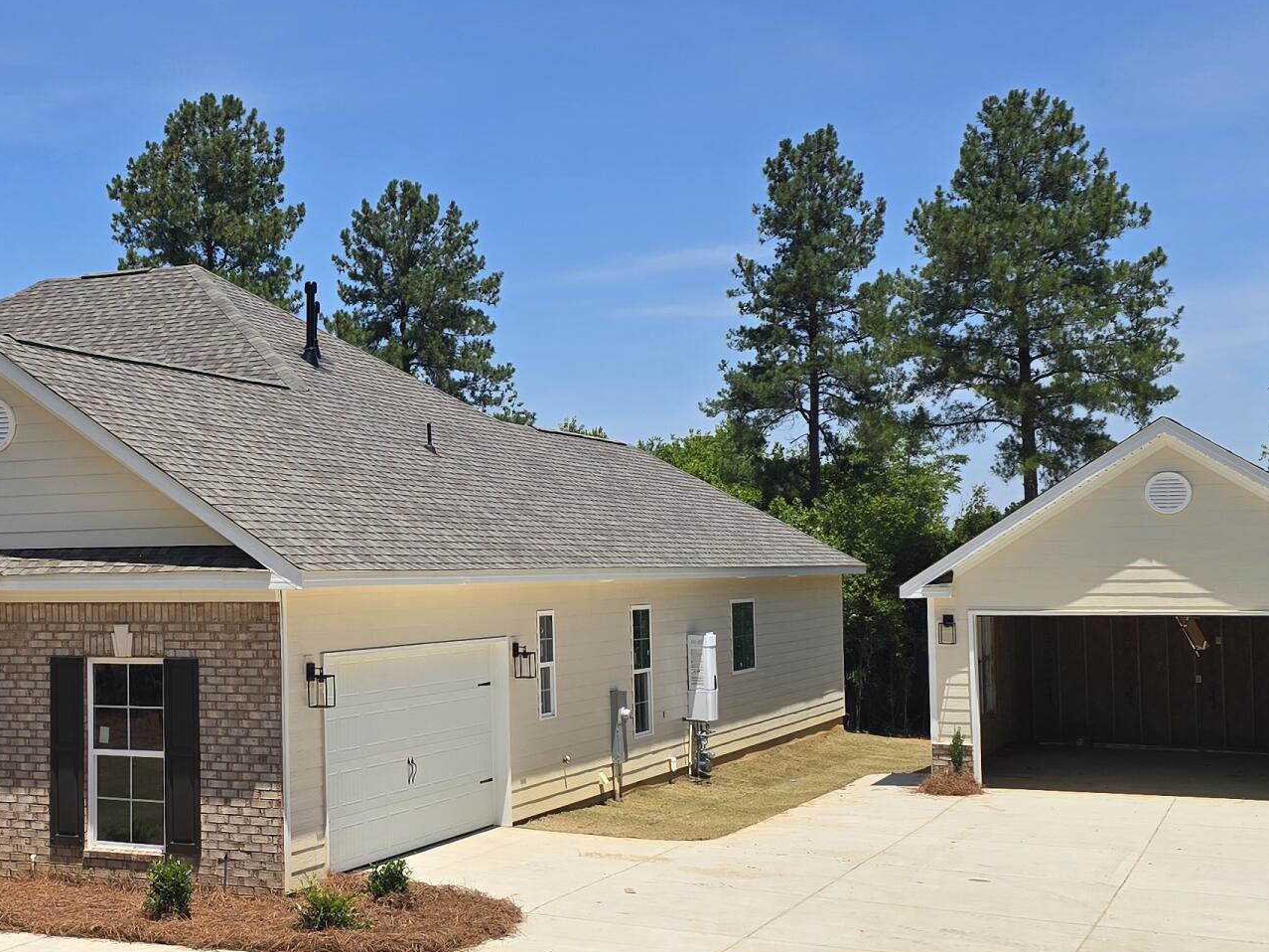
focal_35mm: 54
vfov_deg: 27.0
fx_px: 1979
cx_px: 183
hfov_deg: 34.0
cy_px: 462
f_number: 1.7
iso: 12
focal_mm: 6.3
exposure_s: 1/1195
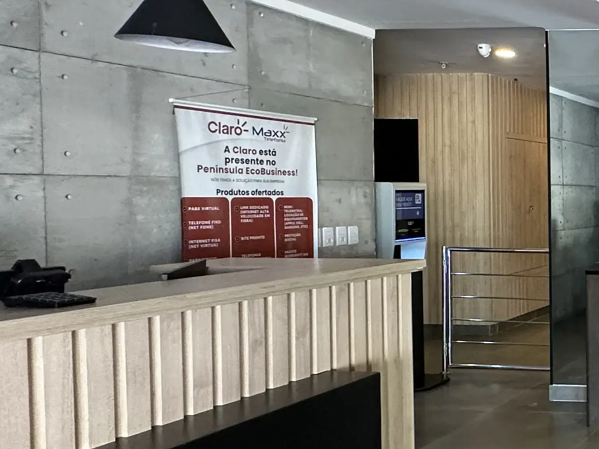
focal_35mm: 43
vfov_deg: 33.6
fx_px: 744
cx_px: 824
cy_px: 221
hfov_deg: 31.1
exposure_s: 1/60
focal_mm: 2.22
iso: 200
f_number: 2.2
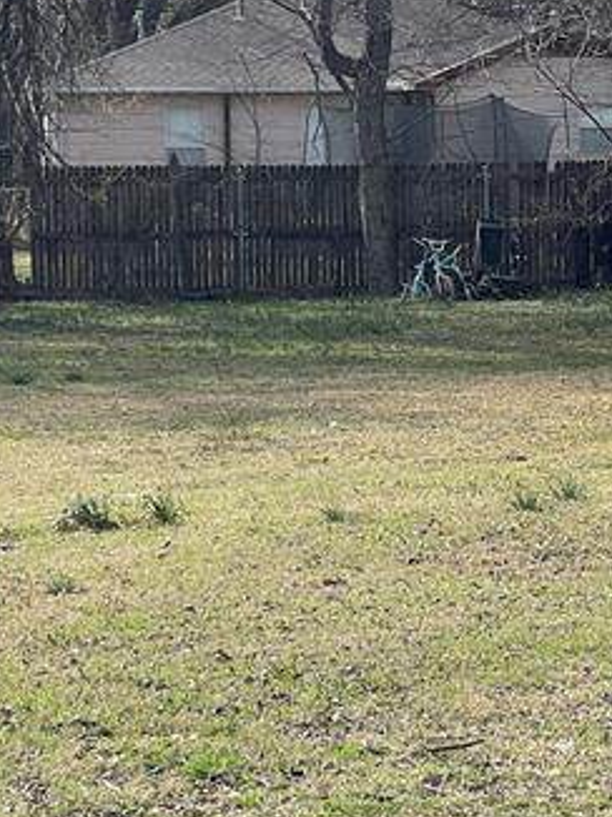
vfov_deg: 13.1
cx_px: 293
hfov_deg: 9.8
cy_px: 444
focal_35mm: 151
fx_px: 3564
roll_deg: +0.4
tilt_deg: -4.1
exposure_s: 1/704
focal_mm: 7.5
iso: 20
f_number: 2.2
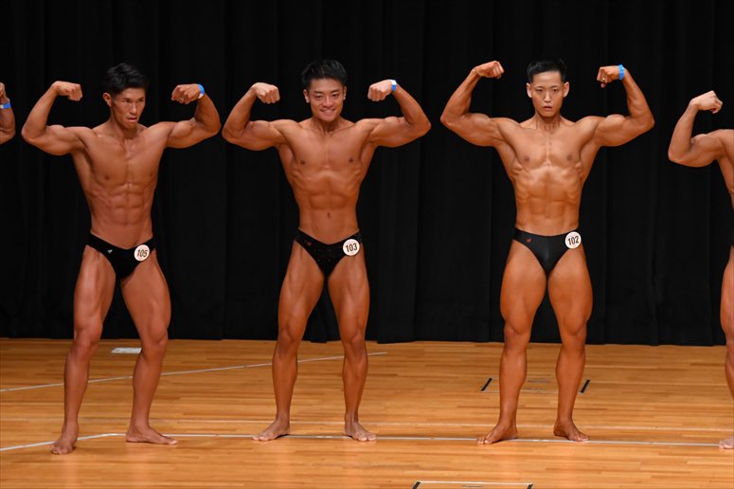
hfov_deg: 8.1
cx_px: 367
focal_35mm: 255
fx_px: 5197
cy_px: 244
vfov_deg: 5.4
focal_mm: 170
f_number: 5.6
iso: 3200
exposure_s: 1/400
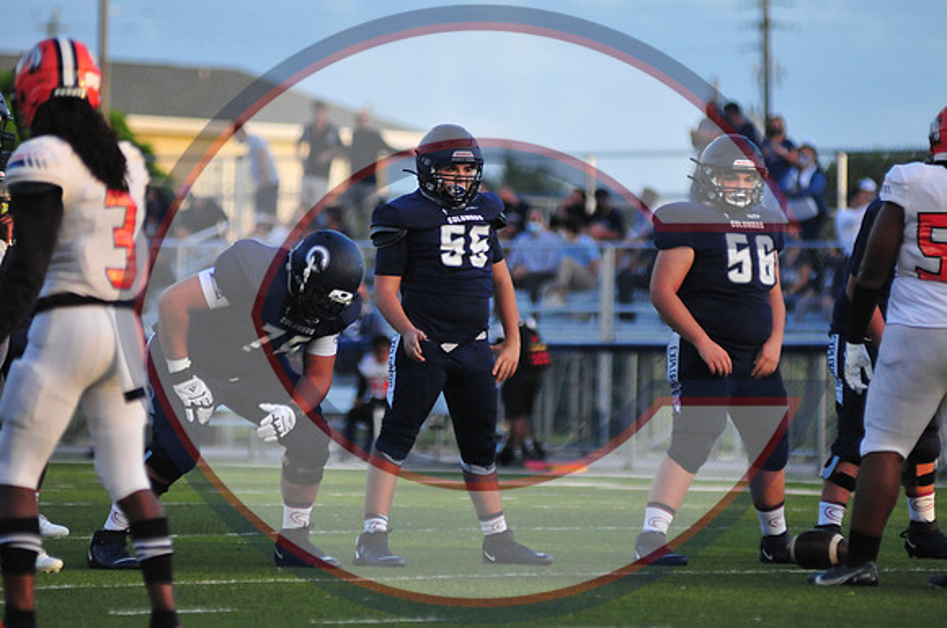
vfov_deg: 4.6
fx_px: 7881
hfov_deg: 6.9
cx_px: 474
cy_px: 314
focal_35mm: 300
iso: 1600
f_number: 2.8
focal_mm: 200
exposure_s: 1/3200
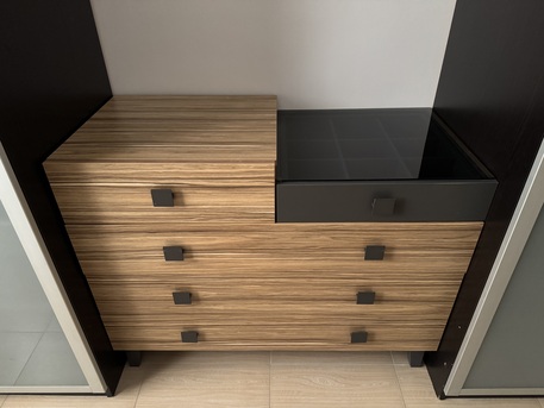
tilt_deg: -33.0
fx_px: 377
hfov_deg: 71.6
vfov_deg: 56.8
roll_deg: +0.7
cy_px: 204
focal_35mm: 24
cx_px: 272
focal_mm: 6.76
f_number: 1.78
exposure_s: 1/34
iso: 1000
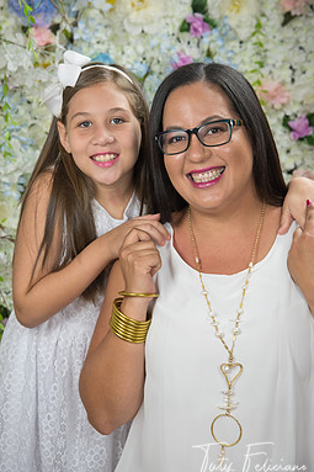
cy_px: 228
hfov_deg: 13.7
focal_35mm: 100
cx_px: 140
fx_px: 1309
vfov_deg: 20.4
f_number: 5
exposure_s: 1/125
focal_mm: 85
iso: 1250
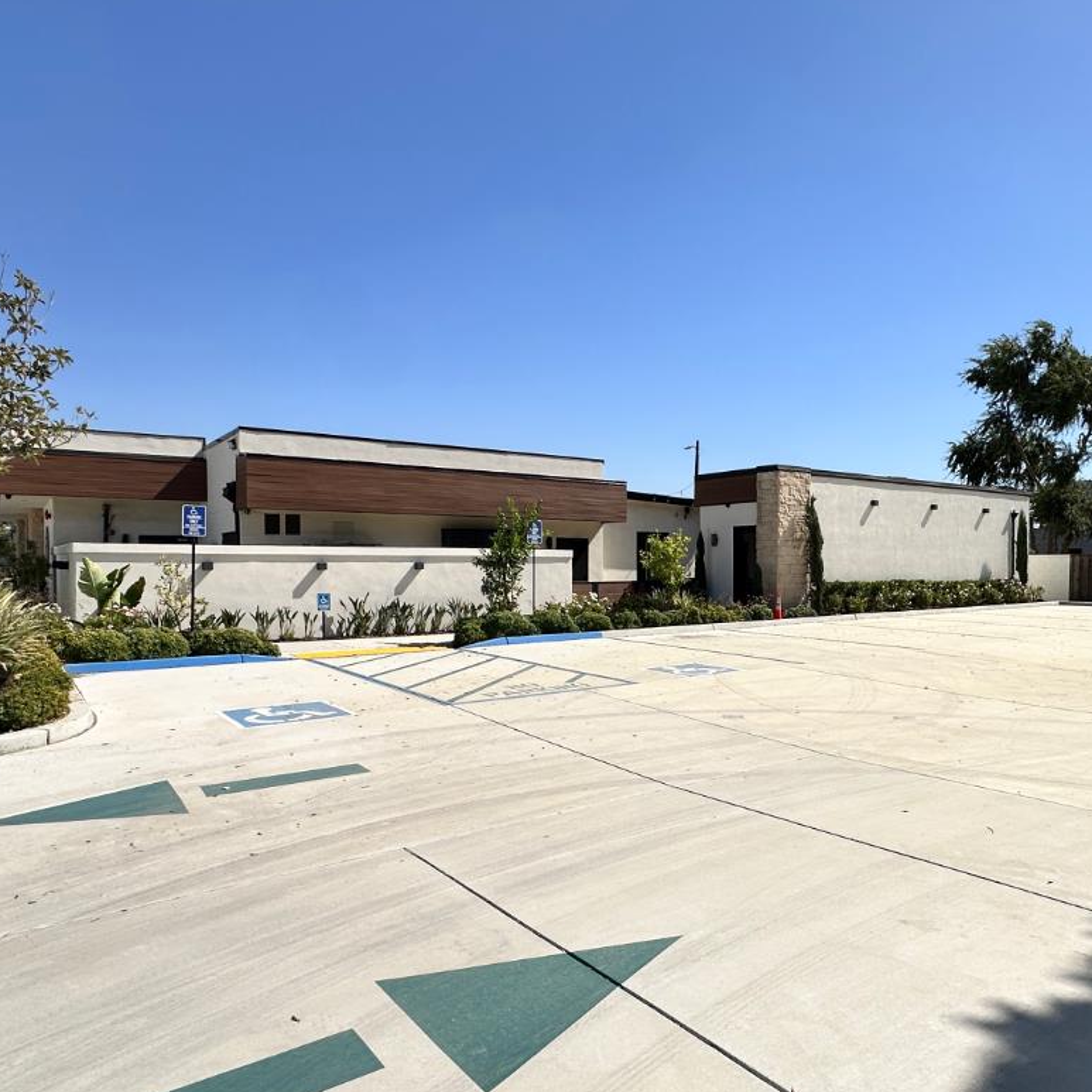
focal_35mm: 24
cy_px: 584
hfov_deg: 63.5
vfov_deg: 65.0
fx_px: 857
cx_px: 720
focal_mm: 2.22
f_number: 2.2
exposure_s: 1/4464
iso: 50
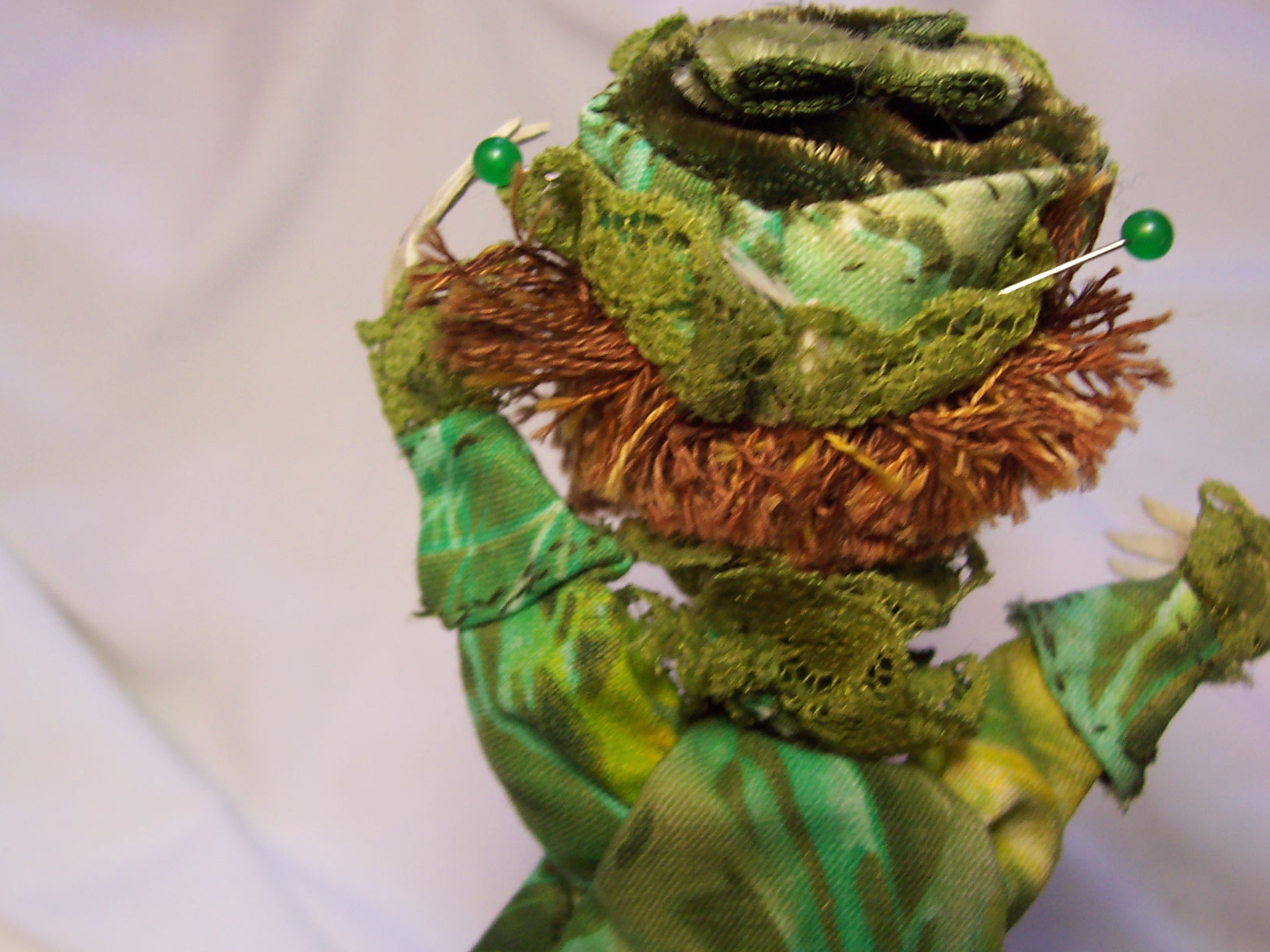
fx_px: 1394
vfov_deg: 37.7
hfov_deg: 49.0
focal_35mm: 38
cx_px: 637
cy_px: 471
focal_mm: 5.6
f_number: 2.8
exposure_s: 1/30
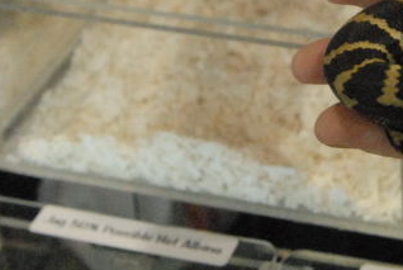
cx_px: 247
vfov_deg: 9.0
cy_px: -61
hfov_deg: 13.6
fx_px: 1693
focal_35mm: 151
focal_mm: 40
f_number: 7.1
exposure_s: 1/200
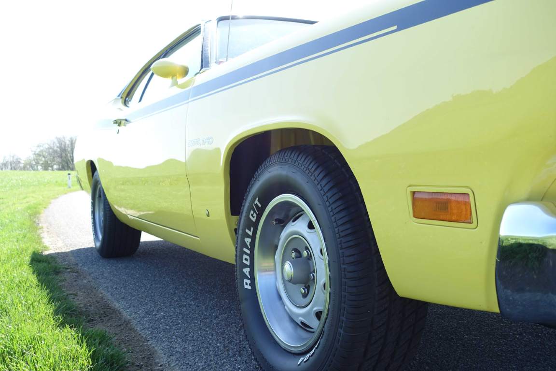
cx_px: 278
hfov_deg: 55.8
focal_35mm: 34
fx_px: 525
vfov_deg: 38.9
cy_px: 186
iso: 125
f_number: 4
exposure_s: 1/250
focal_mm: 12.48
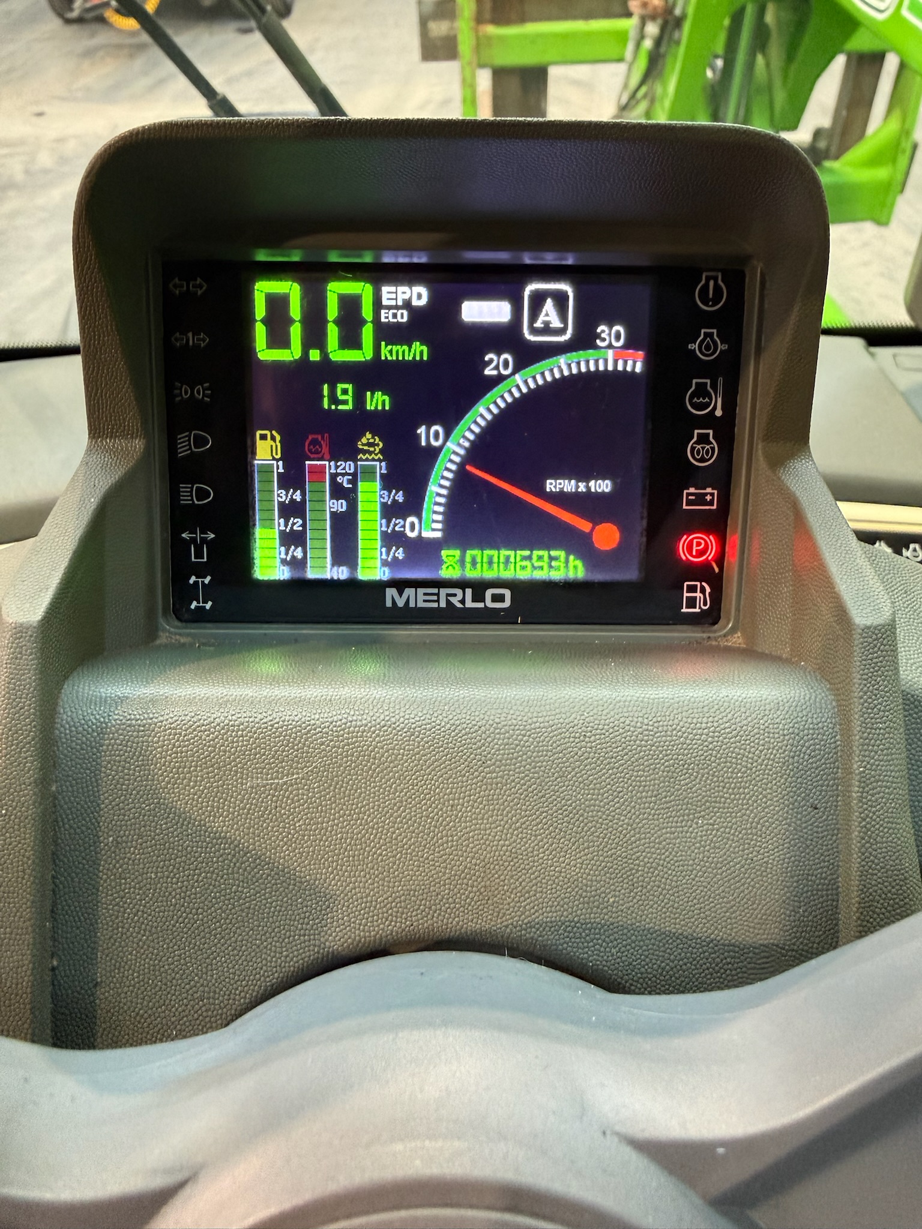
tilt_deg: -40.3
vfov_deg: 71.6
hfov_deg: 56.8
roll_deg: +0.1
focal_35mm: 24
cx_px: 461
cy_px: 614
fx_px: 852
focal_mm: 2.22
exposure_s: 1/50
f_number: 2.2
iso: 500
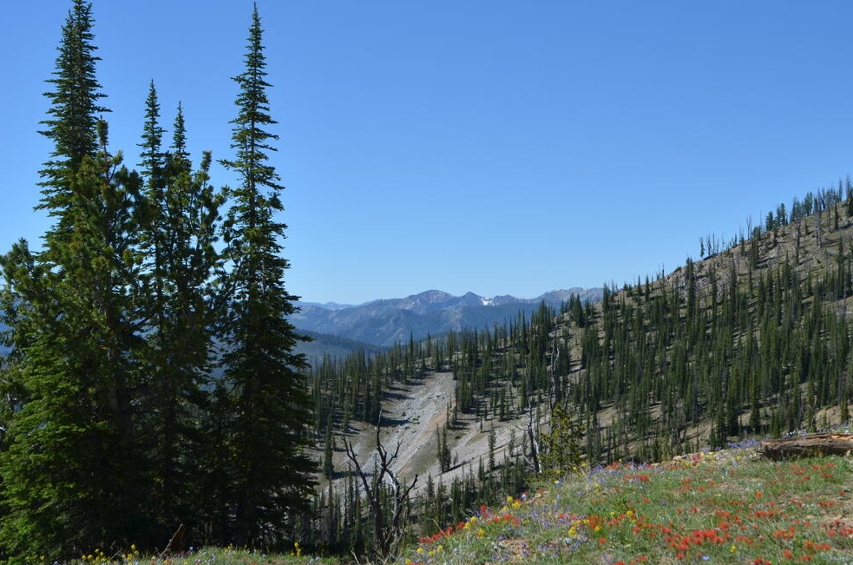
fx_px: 1253
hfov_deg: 37.5
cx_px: 501
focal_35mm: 53
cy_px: 314
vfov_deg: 25.4
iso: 100
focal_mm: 26
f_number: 7.1
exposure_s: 1/320
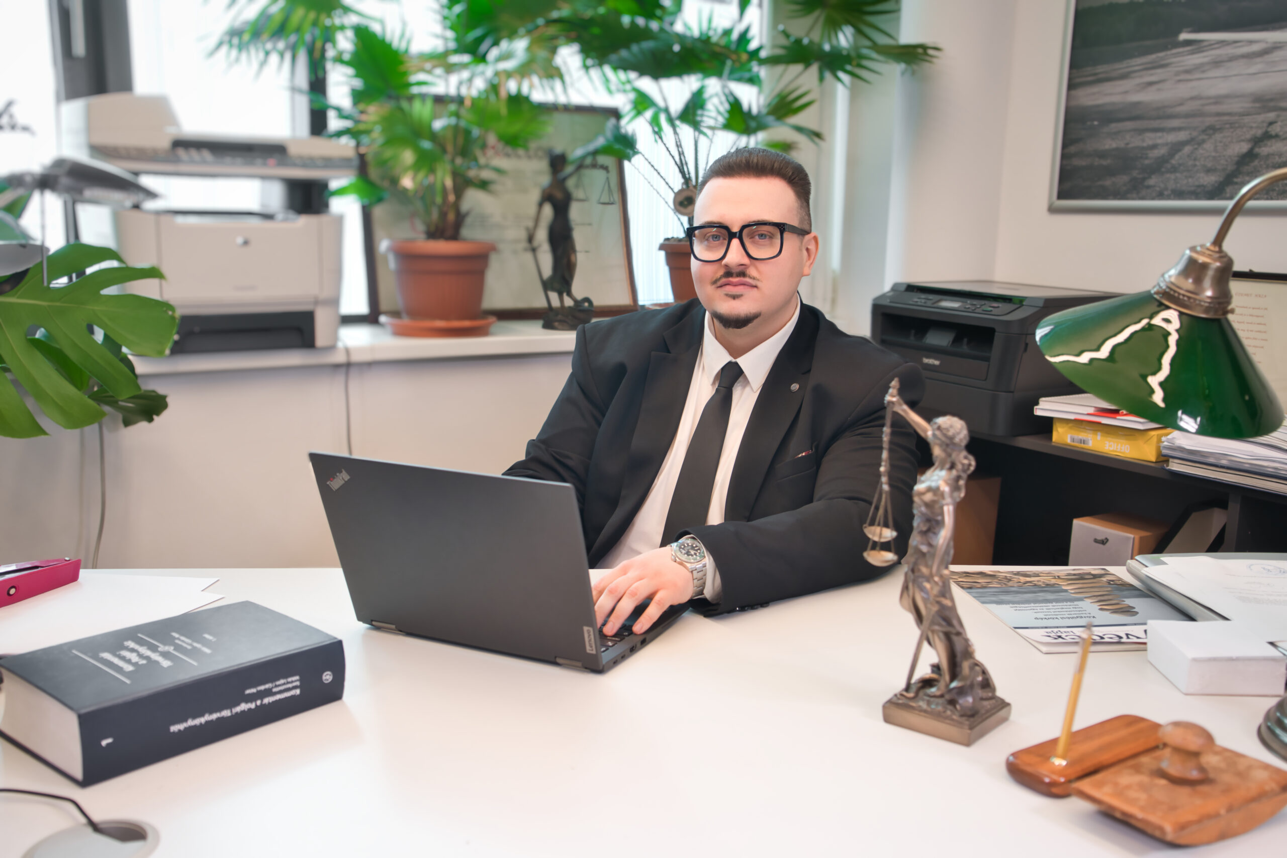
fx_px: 1251
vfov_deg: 37.9
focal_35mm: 35
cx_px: 644
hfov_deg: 54.4
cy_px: 429
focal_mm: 35
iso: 200
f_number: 4
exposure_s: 1/80
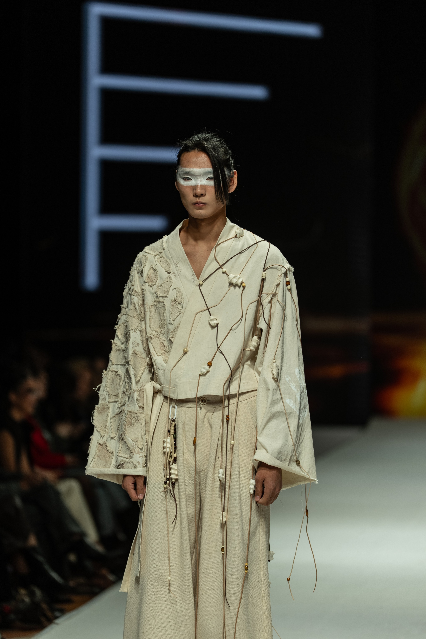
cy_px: 320
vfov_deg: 10.3
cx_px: 213
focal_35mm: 200
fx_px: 3550
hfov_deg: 6.9
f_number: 2.8
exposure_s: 1/400
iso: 200
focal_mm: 200
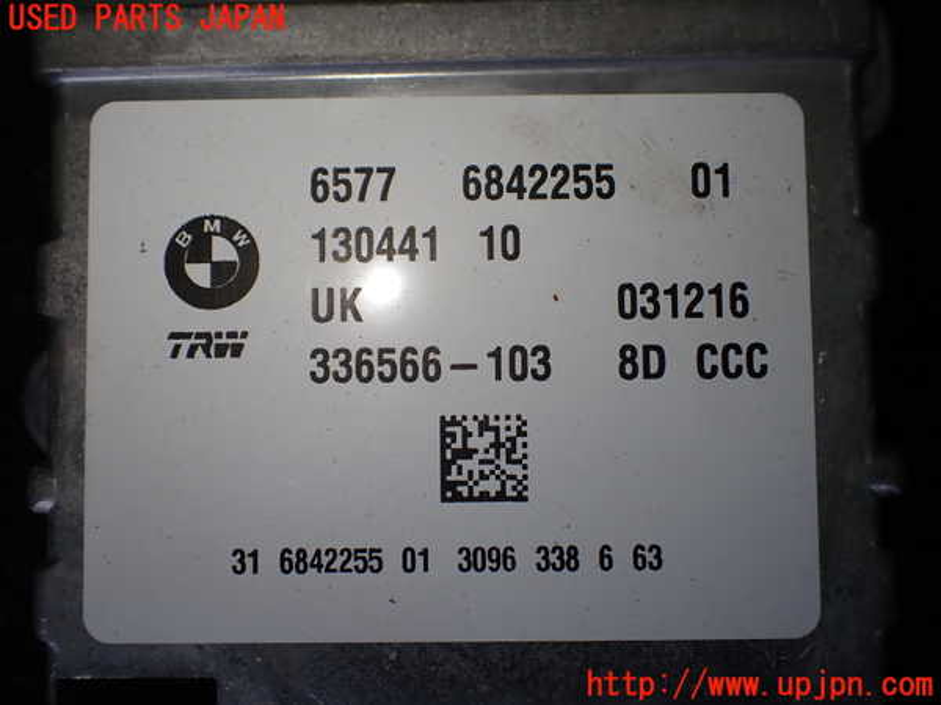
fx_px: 816
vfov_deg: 46.8
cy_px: 352
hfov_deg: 60.0
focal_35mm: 30
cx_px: 470
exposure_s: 1/250
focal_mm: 5.4
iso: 100
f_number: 2.3
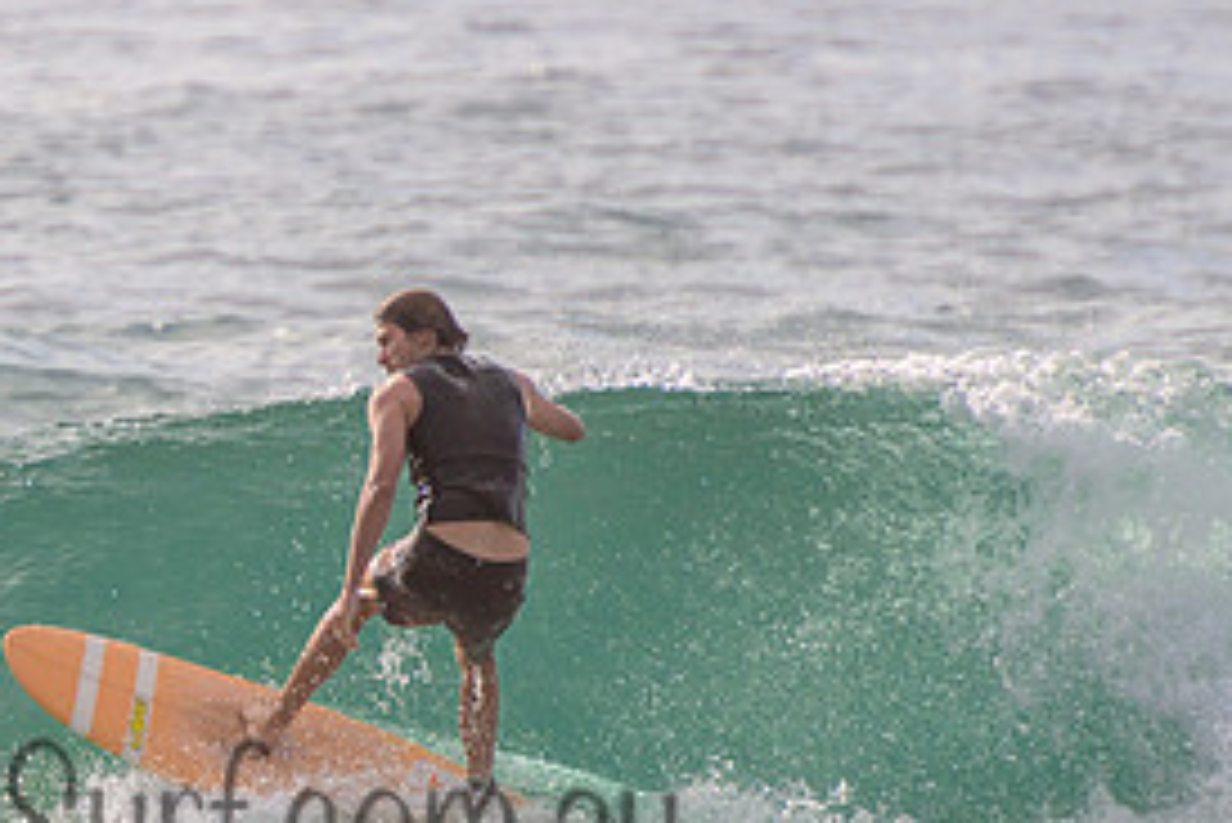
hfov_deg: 1.8
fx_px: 39888
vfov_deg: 1.2
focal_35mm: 1165
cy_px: 593
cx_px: -36
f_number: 5.6
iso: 160
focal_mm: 400
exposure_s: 1/2000
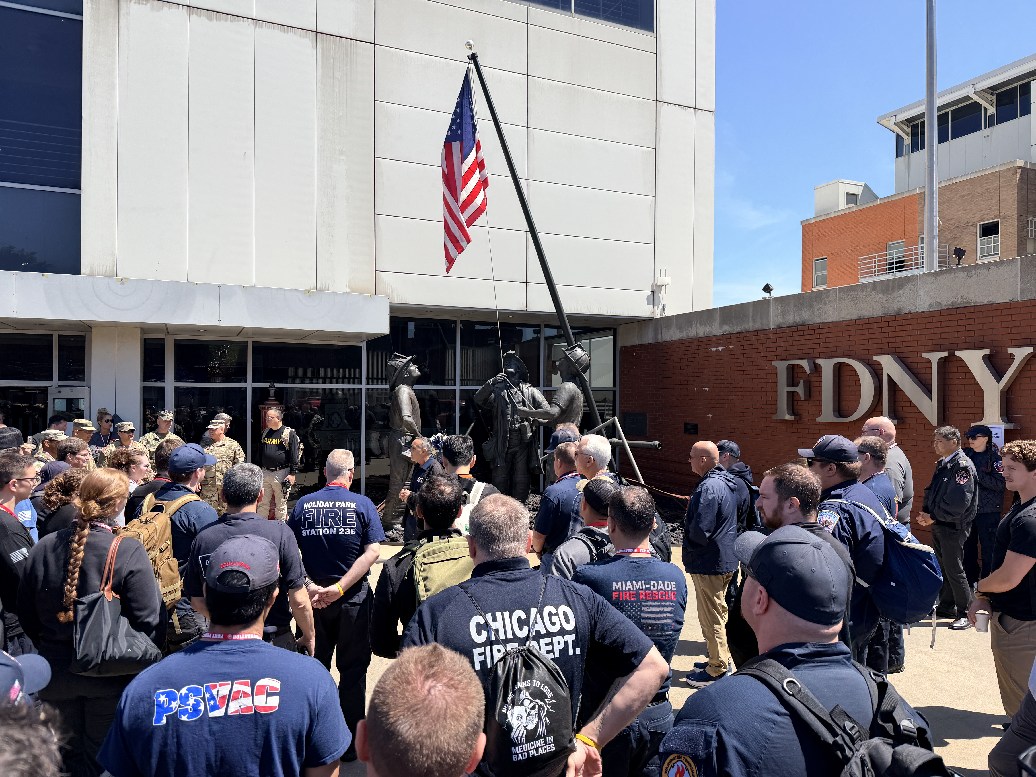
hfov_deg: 71.6
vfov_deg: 56.8
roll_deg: +1.2
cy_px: 388
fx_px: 718
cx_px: 518
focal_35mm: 24
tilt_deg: -1.2
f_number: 1.78
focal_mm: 6.76
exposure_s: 1/3425
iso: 80
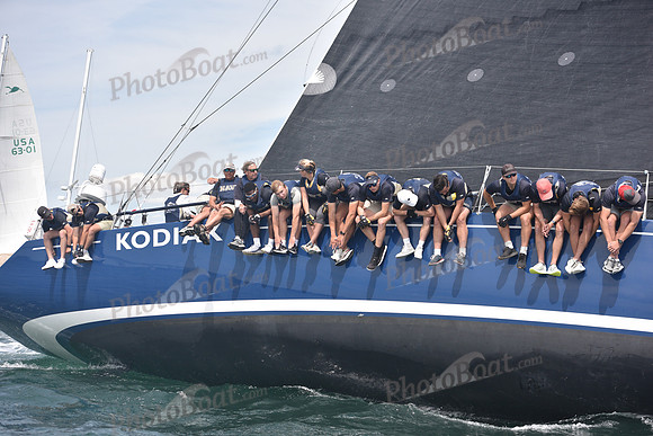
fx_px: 1270
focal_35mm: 70
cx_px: 326
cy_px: 218
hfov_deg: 28.8
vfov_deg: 19.5
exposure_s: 1/800
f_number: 4.5
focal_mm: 70
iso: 320
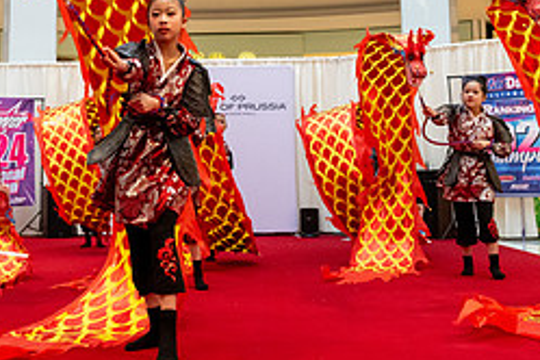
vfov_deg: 23.9
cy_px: 79
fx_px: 840
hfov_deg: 35.5
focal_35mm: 56
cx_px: 213
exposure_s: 1/500
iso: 4000
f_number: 4
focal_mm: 24
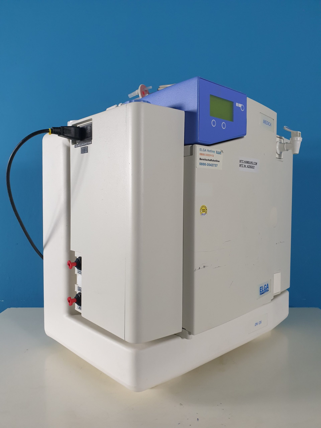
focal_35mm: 26
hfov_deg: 53.1
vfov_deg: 67.3
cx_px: 160
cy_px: 214
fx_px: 321
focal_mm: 4.3
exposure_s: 1/50
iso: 250
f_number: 2.4
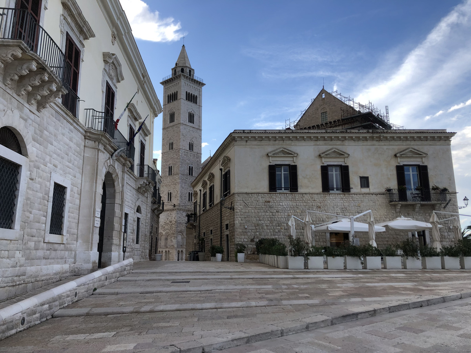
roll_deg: +0.9
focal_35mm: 28
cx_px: 236
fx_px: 381
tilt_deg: +11.1
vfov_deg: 49.7
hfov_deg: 63.4
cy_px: 176
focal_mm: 4
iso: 20
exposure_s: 1/501
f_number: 1.8
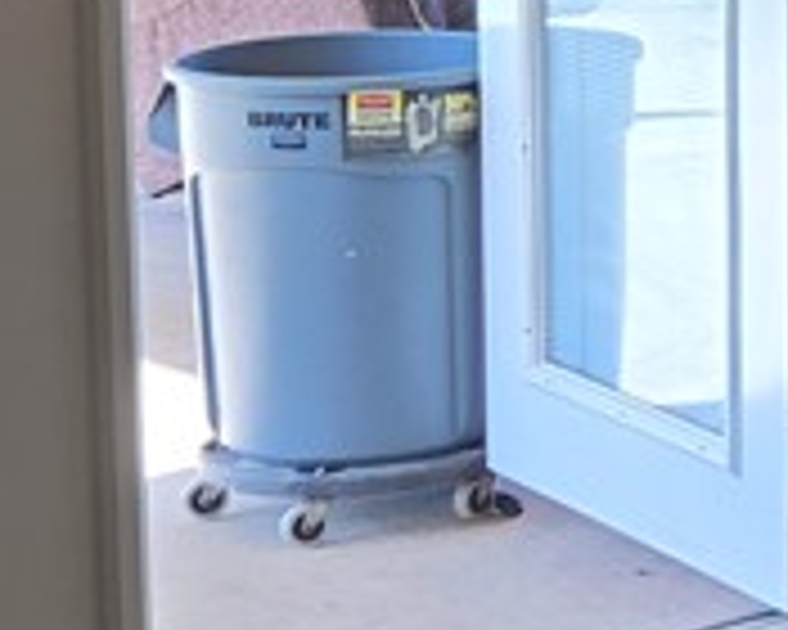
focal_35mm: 131
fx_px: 3055
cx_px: 1792
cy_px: 40
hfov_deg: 12.2
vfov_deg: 11.7
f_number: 1.8
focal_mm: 5.4
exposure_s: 1/120
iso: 40
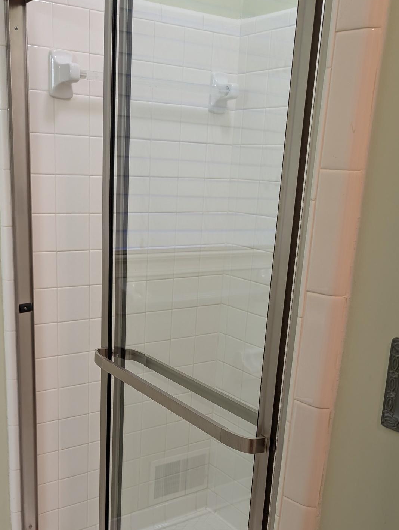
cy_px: 366
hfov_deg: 36.8
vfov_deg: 46.8
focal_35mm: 39
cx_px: 169
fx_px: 598
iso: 260
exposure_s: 1/120
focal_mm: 6.9
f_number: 1.68
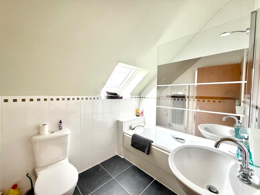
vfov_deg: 85.7
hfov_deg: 102.1
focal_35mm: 14
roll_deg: -1.1
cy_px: 98
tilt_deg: -1.9
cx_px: 130
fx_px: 105
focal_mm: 2.22
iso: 64
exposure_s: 1/102
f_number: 2.2
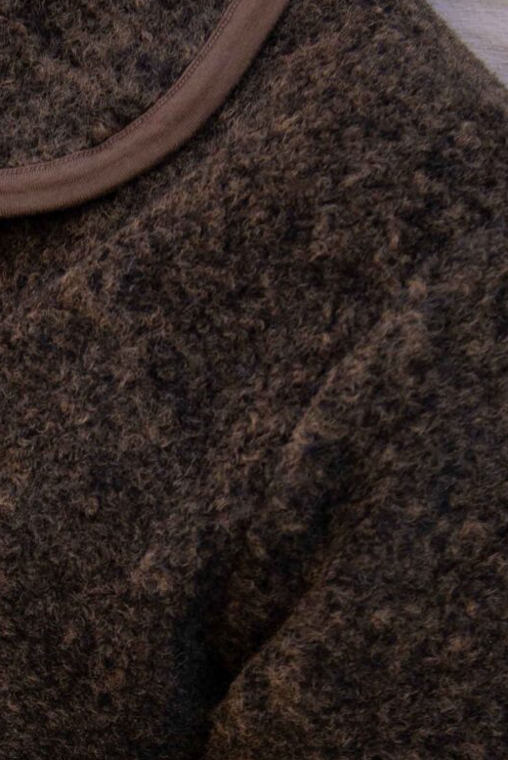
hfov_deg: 10.8
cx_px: -109
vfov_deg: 16.1
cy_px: 762
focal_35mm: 125
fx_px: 2641
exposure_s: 1/500
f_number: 5.6
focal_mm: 38
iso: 800
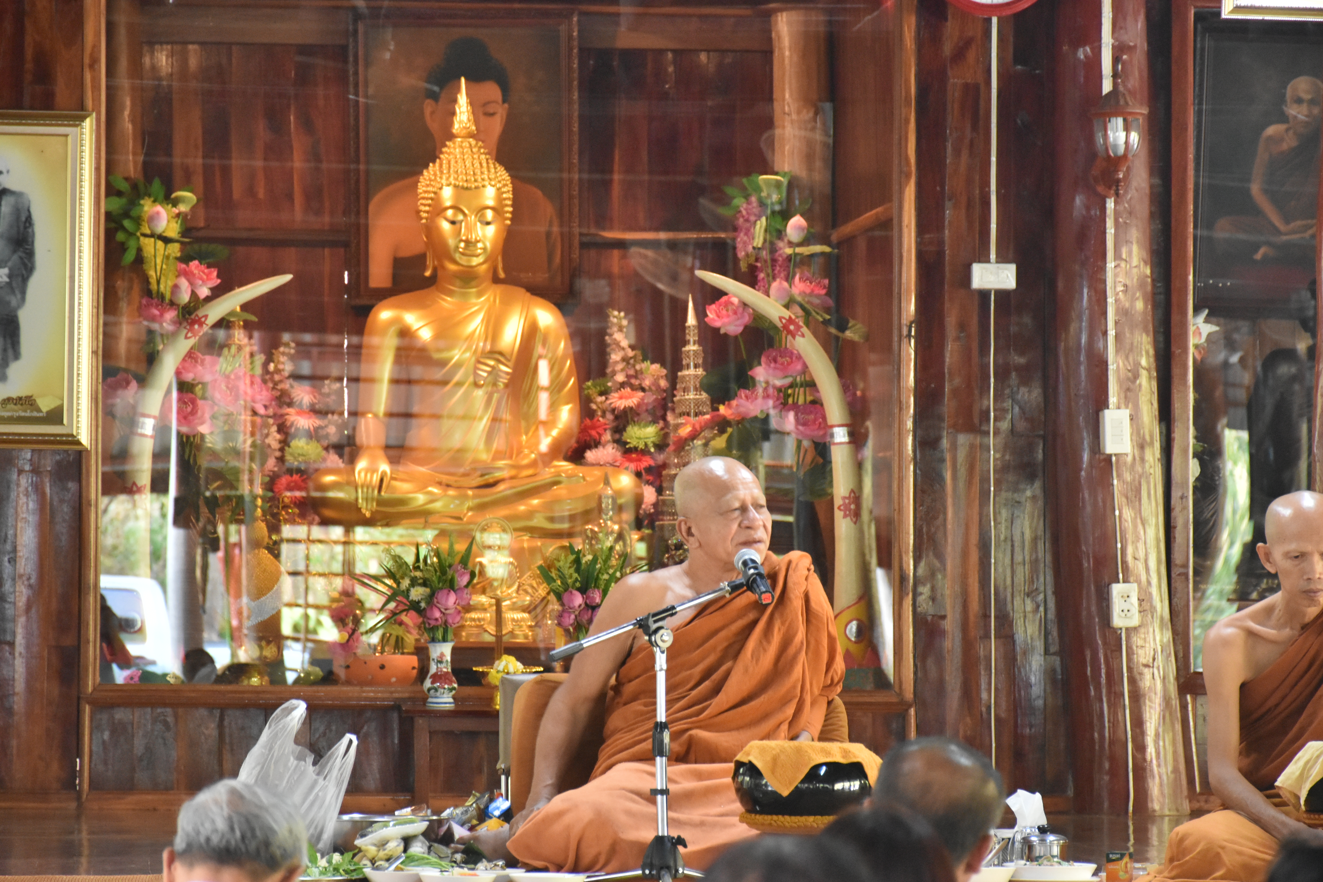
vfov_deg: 8.2
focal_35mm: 168
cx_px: 662
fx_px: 6174
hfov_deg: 12.2
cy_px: 441
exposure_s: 1/20
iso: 2500
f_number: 5.6
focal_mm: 112
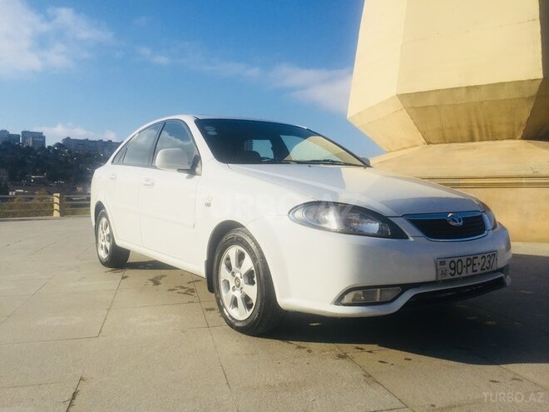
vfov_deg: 48.2
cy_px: 206
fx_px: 460
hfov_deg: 61.7
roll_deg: -0.2
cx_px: 274
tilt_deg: -2.9
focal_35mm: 29
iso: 32
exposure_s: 1/3597
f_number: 2.2
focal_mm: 4.15
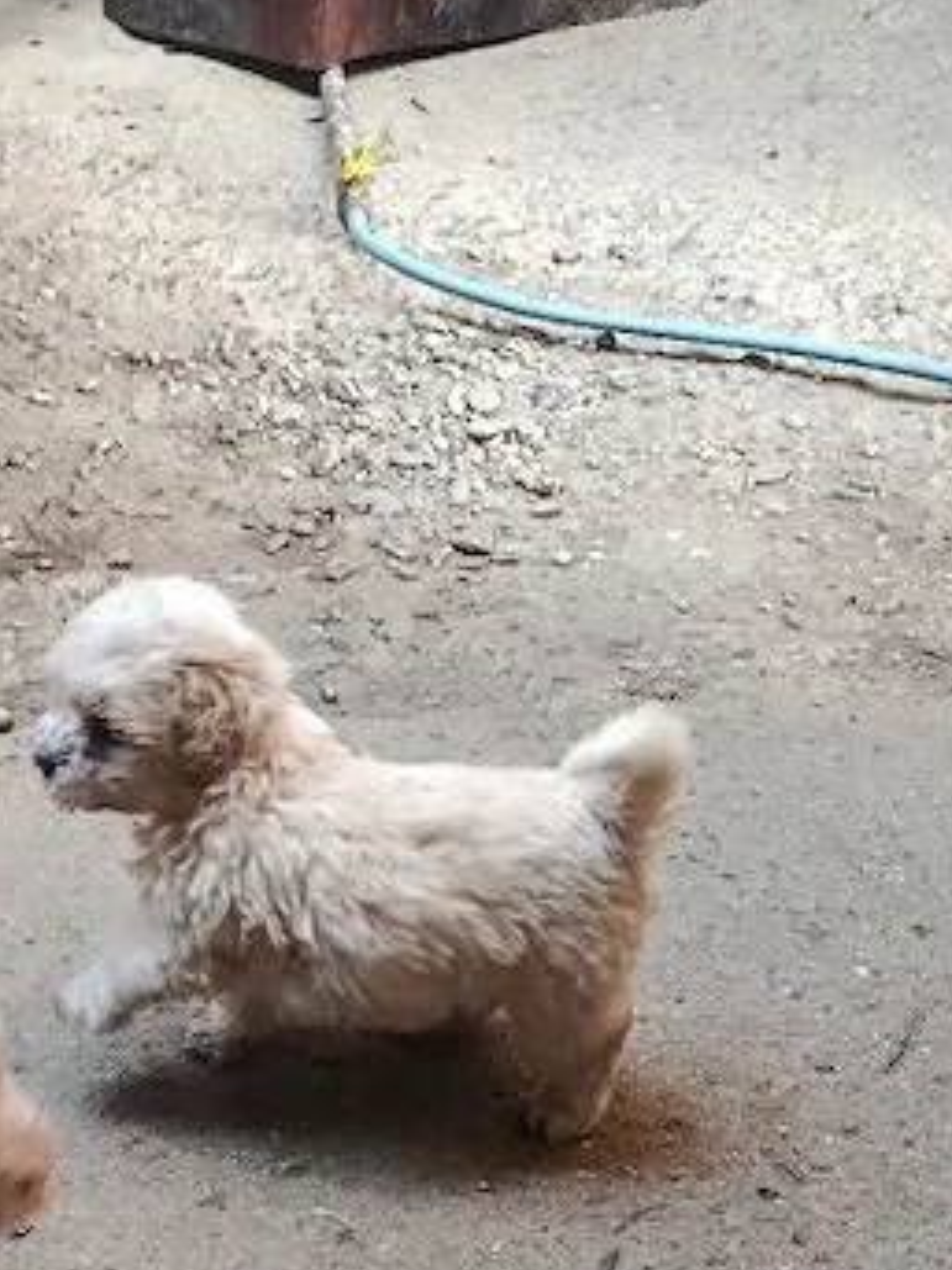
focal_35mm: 56
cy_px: 1388
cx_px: 148
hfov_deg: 25.5
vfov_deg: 30.8
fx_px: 2055
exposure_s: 1/50
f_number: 1.7
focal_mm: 5.24
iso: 866
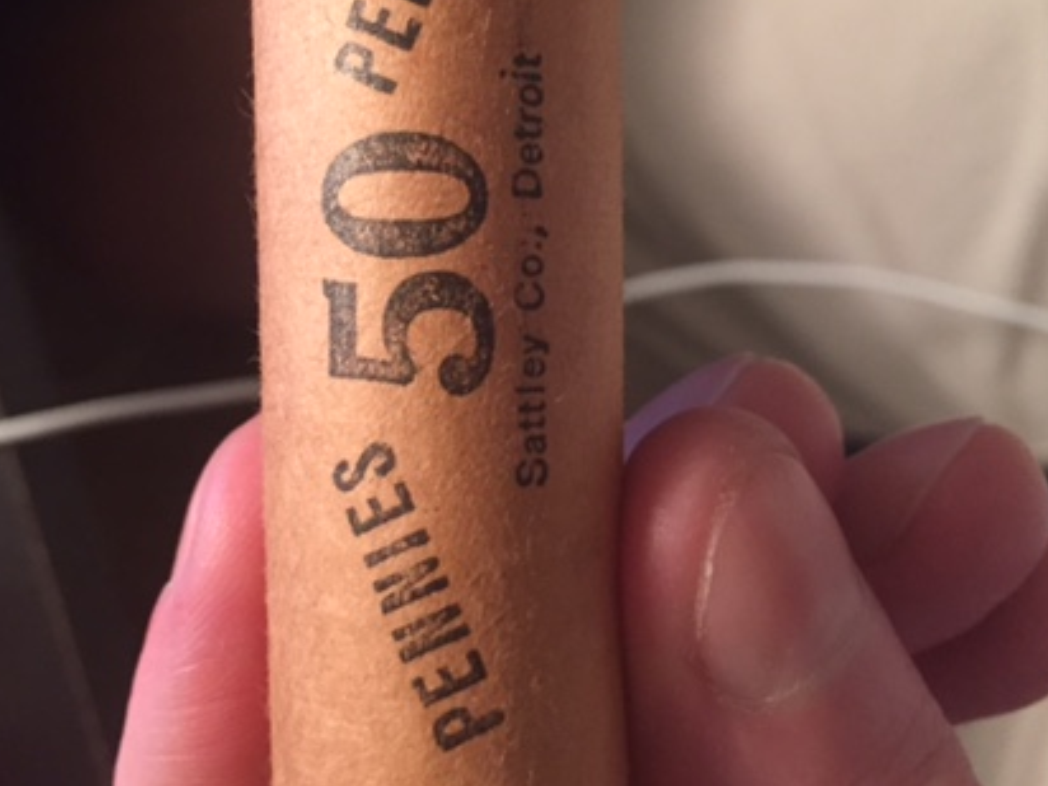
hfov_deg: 41.9
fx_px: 1362
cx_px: 427
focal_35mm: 45
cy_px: 303
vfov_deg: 32.1
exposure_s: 1/30
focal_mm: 4.15
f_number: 2.2
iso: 250
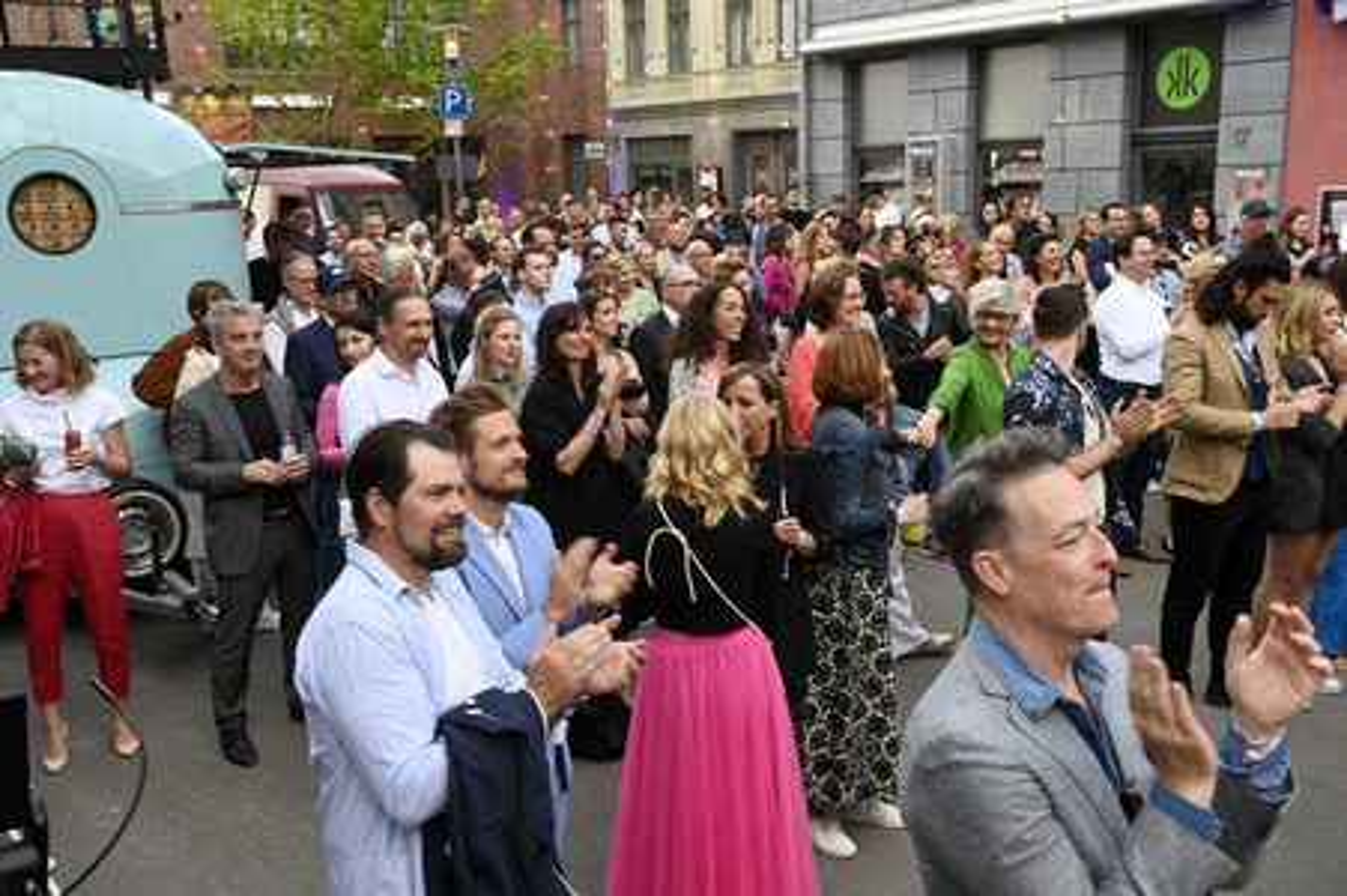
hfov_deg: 53.2
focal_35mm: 36
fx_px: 1346
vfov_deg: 36.8
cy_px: 448
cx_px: 674
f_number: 5.6
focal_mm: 36
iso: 560
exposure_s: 1/80
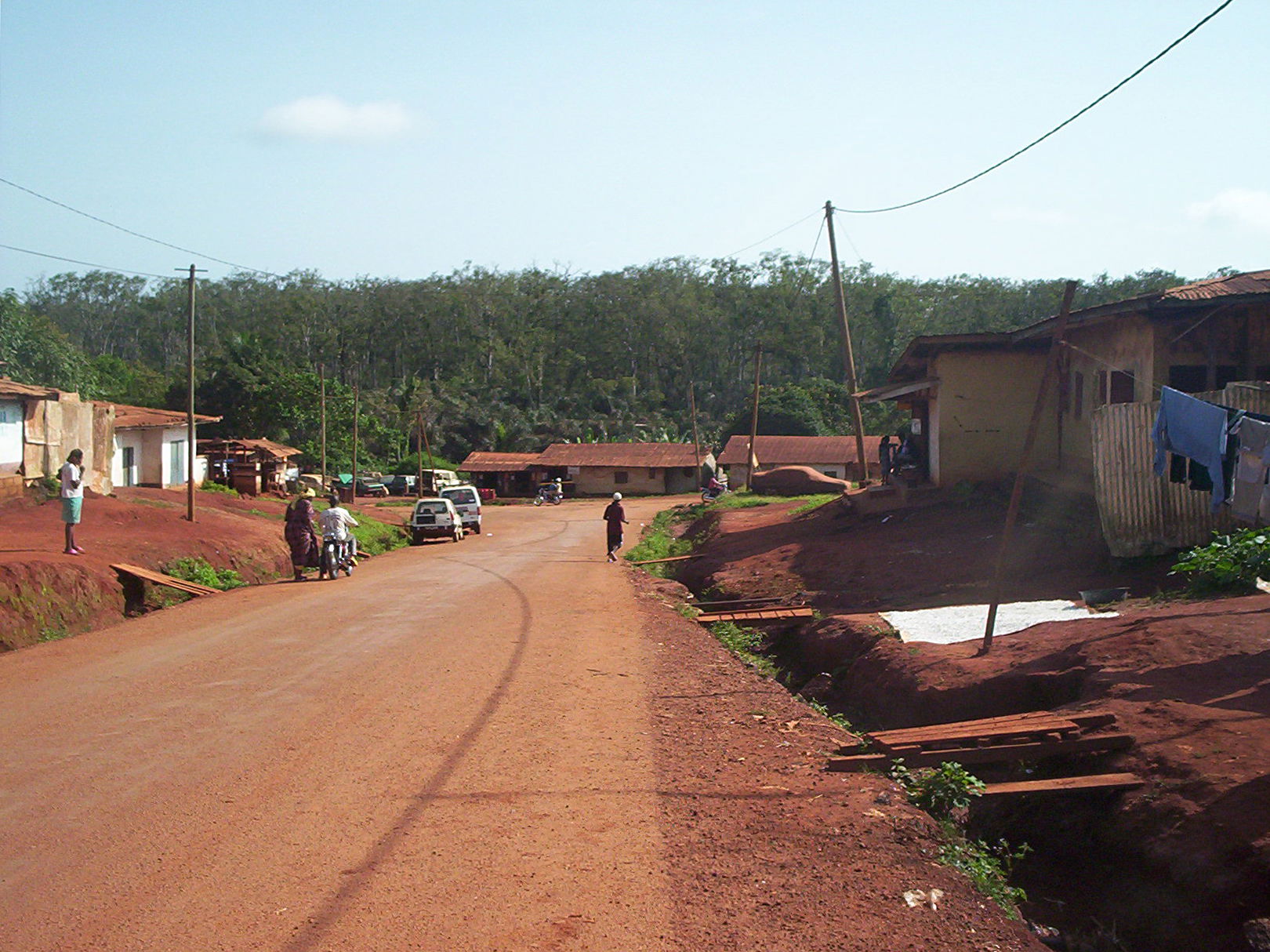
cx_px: 635
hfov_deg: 49.0
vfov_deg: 37.7
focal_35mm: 38
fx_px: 1394
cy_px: 476
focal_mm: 4.99
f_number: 4.5
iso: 100
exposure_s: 1/672
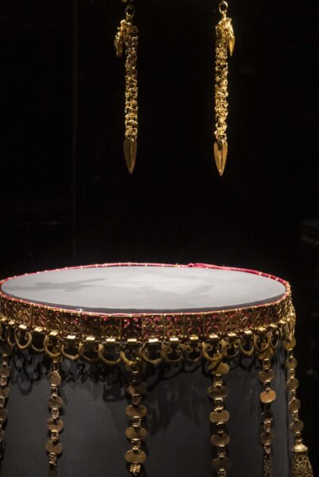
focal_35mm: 102
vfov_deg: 19.8
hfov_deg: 13.4
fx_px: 1355
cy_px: 95
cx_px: 143
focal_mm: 59
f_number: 5.6
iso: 8000
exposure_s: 1/60
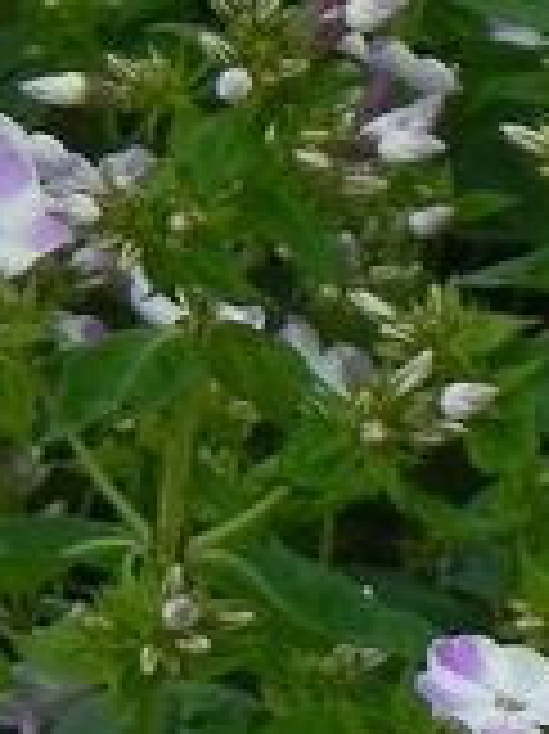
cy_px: 1045
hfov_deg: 2.3
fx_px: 13382
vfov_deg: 3.1
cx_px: 839
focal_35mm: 632
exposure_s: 1/125
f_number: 5
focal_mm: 23
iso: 160
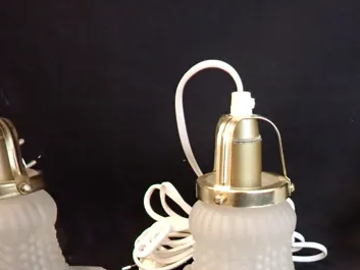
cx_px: 266
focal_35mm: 43
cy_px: 281
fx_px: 447
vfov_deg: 30.7
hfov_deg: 42.6
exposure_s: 1/40
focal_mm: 3.33
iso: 1000
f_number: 2
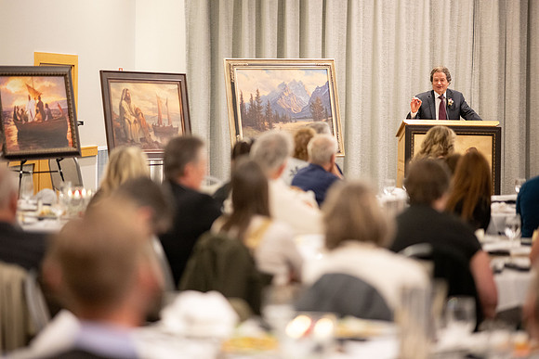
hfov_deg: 19.5
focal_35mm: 105
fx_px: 1572
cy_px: 180
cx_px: 270
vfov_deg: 13.0
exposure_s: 1/250
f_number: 1.4
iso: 3200
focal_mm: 105
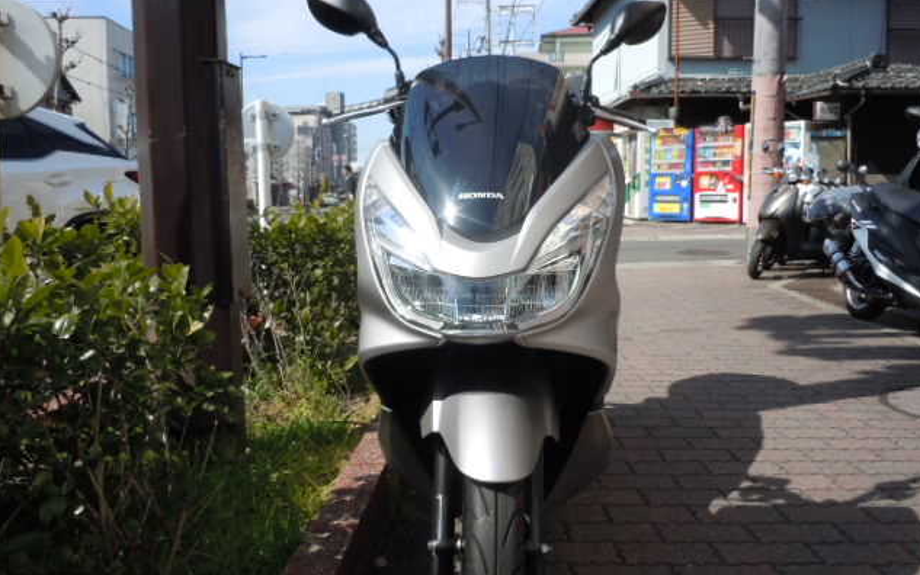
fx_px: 752
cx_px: 462
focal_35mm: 30
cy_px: 253
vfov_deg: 41.8
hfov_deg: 62.9
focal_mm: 5
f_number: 3.7
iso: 100
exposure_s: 1/640
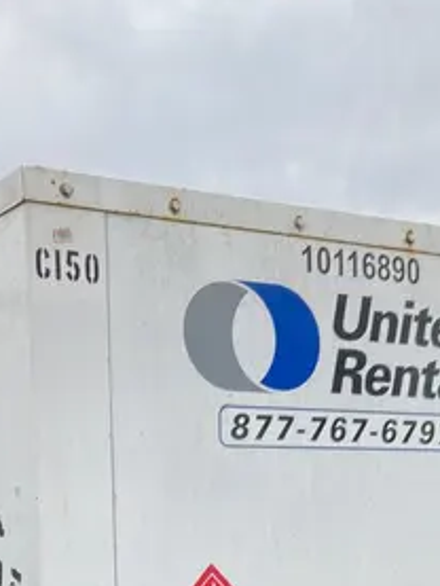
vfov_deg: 23.3
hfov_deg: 19.9
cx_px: 178
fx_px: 1253
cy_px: 765
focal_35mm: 74
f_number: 1.8
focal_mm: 3.99
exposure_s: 1/490
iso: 20
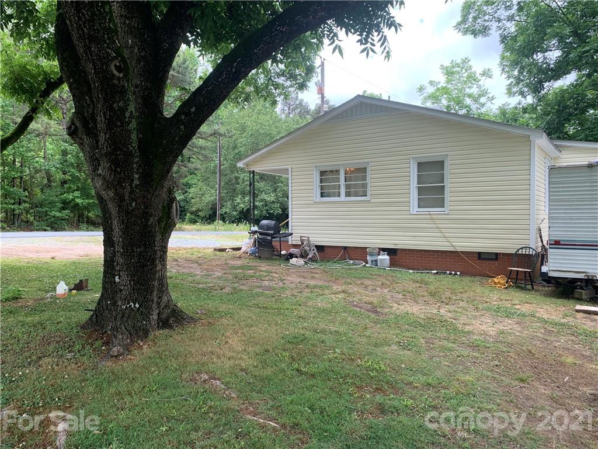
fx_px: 449
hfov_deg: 67.3
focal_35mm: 26
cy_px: 224
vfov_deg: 53.1
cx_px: 299
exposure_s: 1/371
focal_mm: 4.25
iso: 25
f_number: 1.8
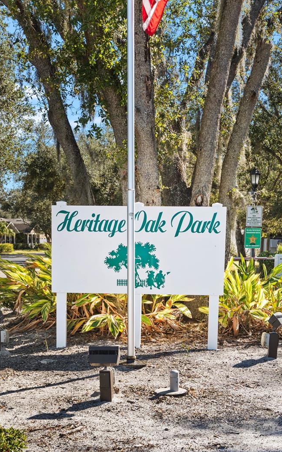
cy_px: 226
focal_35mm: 54
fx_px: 661
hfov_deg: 24.1
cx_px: 147
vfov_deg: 37.7
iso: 200
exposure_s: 1/40
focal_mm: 34.5
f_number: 9
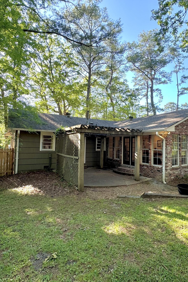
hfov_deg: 61.6
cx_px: 110
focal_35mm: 20
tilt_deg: +3.3
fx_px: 157
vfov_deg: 84.0
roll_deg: -1.0
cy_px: 137
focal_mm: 2.22
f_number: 2.2
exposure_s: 1/99
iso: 40
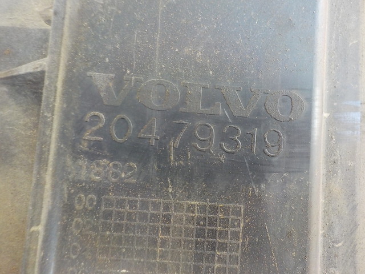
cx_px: 182
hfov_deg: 60.0
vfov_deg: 46.8
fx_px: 316
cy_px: 137
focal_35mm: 30
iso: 360
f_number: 3.3
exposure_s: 1/30
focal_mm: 4.1
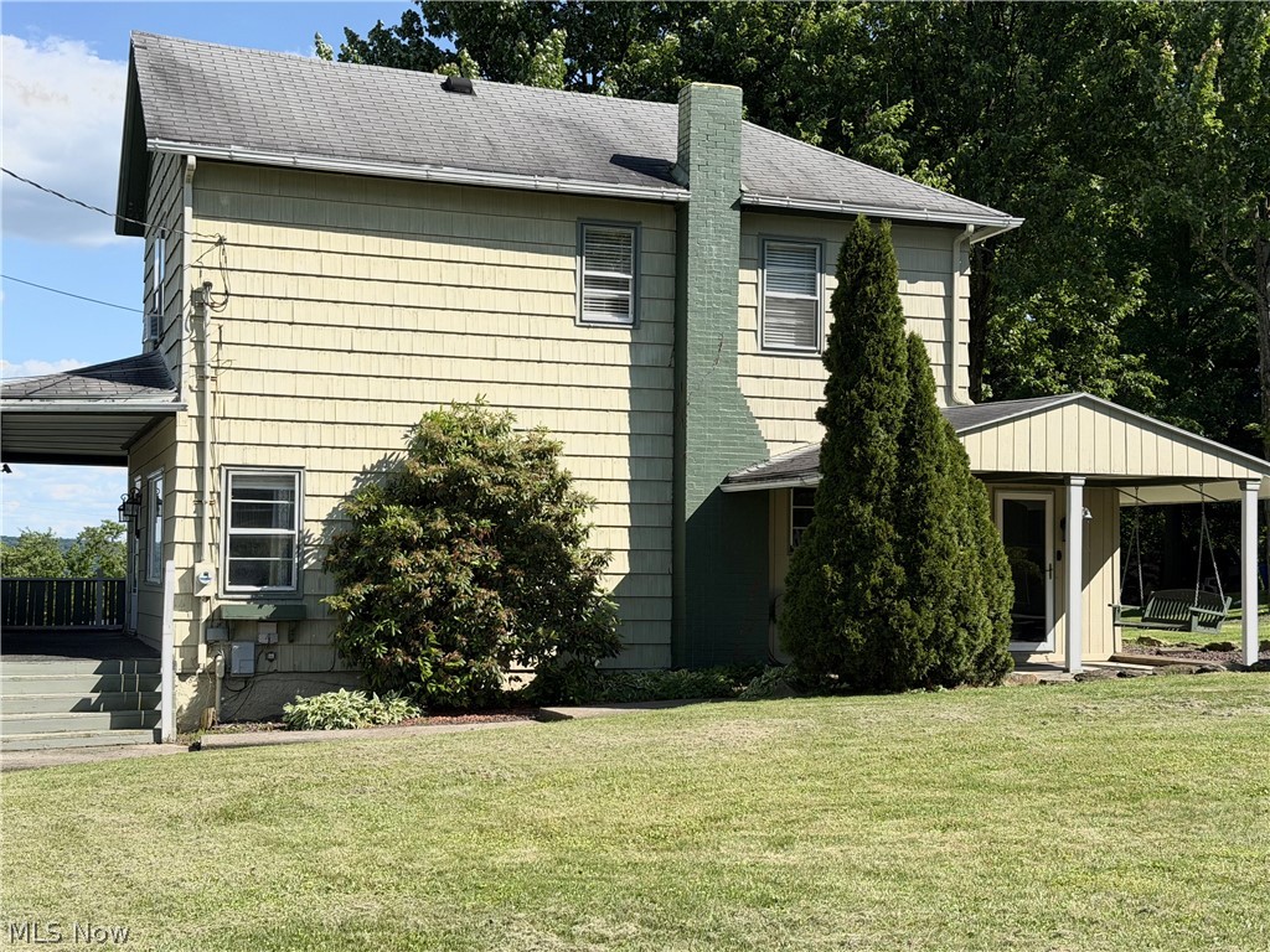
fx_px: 1761
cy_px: 476
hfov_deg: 39.7
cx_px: 635
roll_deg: -0.3
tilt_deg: +2.1
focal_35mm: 48
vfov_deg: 30.3
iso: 64
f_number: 1.78
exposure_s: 1/4098
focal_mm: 6.76
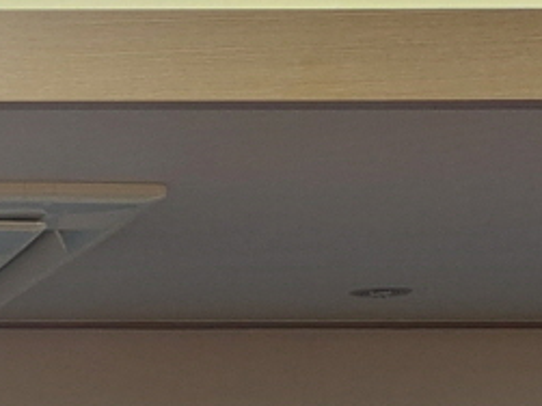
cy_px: 716
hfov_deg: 9.9
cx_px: -602
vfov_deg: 7.9
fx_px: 2848
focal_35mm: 182
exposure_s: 1/120
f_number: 1.8
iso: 80
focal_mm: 5
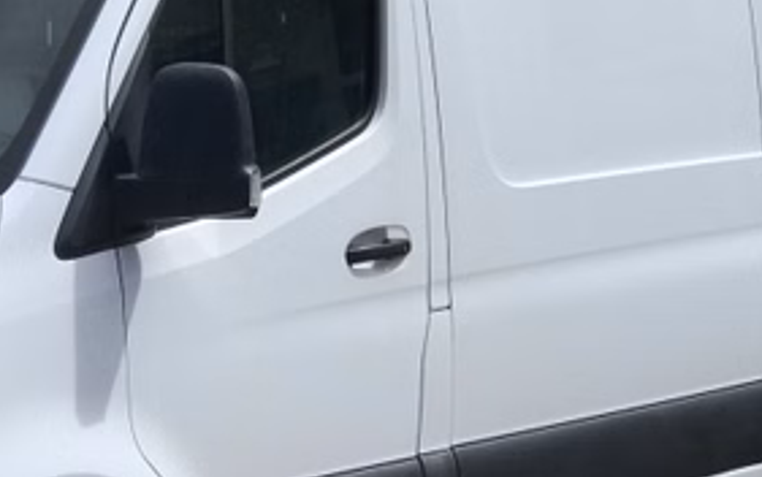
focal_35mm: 172
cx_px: 165
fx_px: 3574
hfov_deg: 12.1
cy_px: 228
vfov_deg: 7.6
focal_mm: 6.6
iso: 20
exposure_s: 1/1473
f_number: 2.8
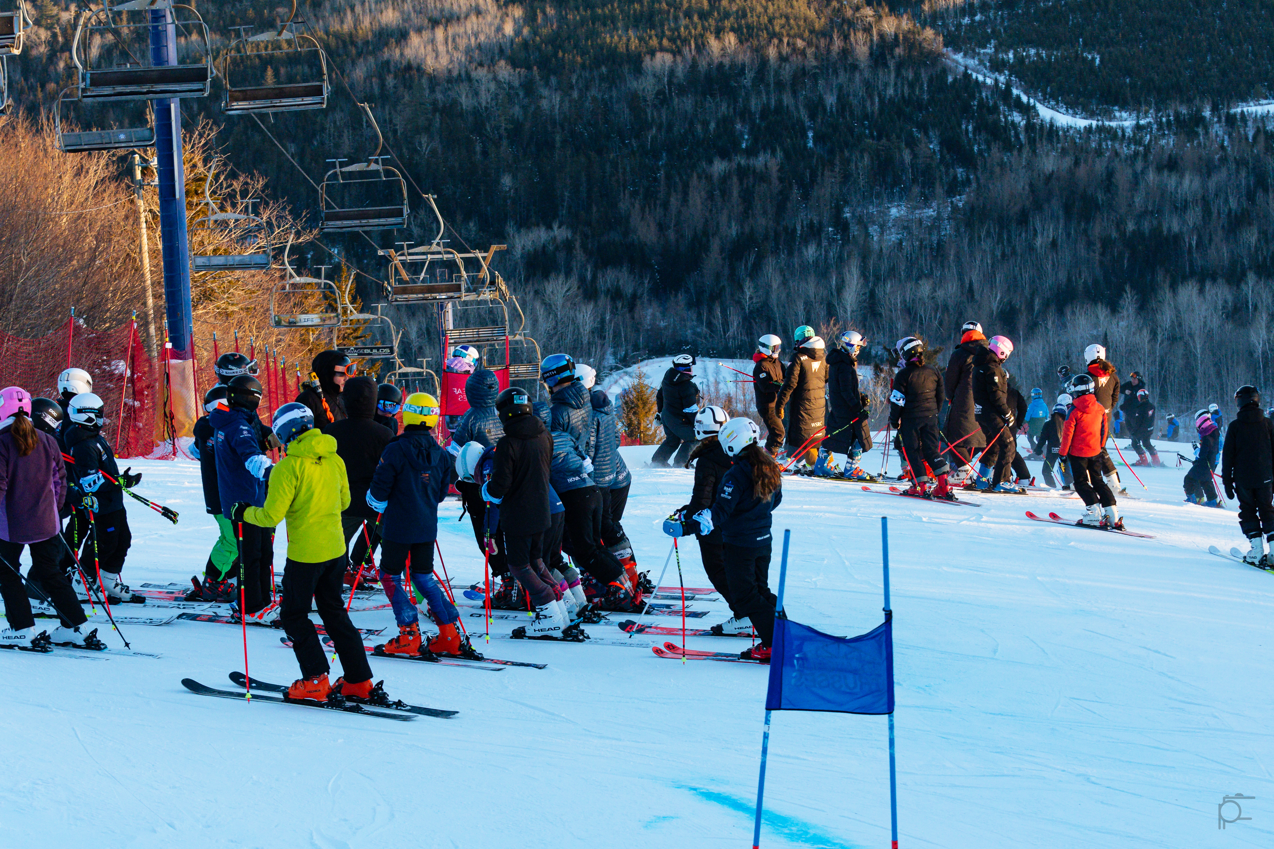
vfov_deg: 11.7
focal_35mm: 117
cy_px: 424
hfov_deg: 17.5
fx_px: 4140
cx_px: 637
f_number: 4
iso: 1400
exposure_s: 1/1500
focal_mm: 78
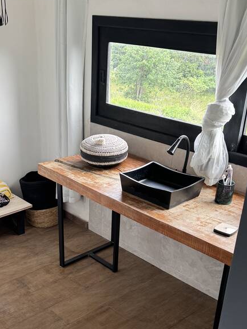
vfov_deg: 41.2
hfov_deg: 31.8
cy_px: 236
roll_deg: -0.2
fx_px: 428
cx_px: 75
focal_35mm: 45
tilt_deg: -29.8
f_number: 1.78
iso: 64
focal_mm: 6.76
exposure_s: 1/121
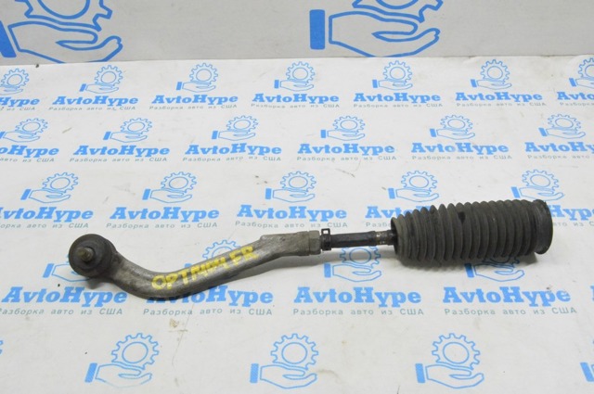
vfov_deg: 36.8
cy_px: 197
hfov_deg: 53.2
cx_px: 297
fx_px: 593
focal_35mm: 36
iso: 6400
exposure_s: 1/20
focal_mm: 24
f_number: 20
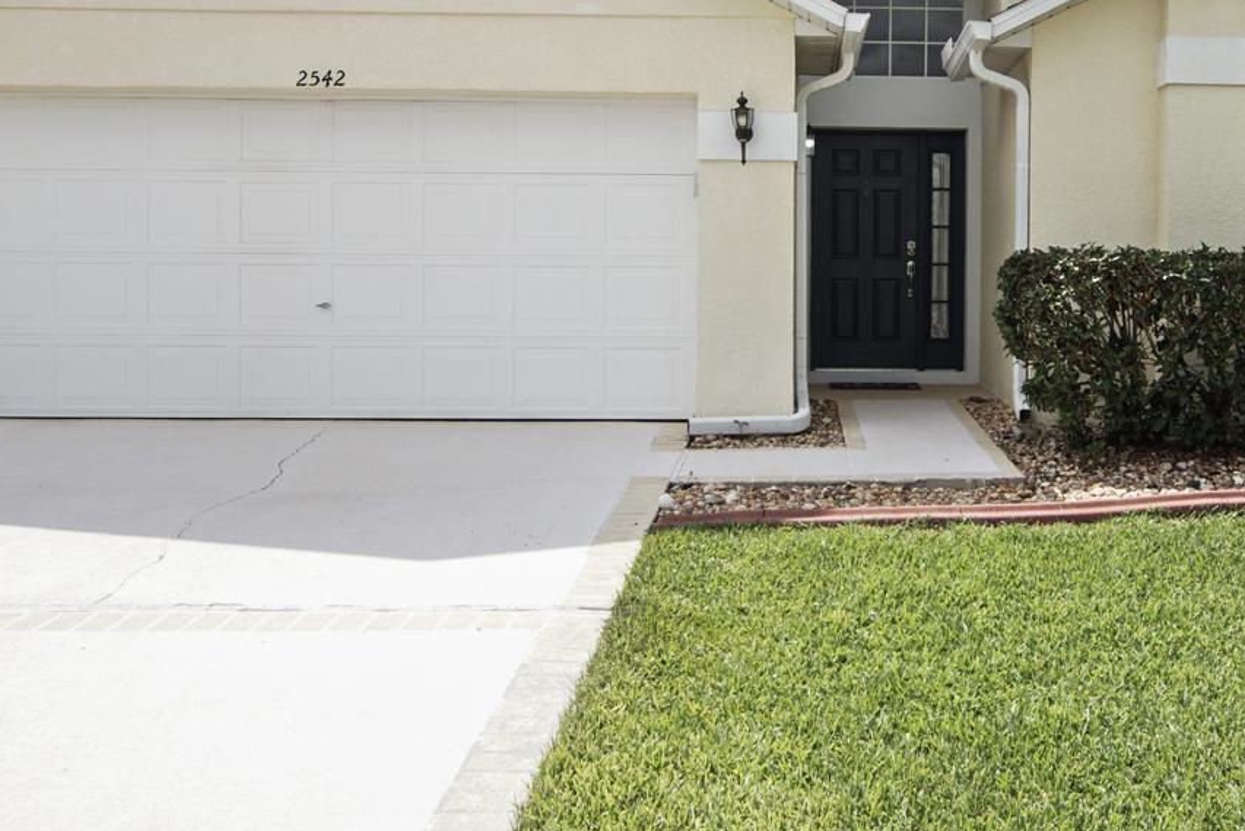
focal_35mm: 31
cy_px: 286
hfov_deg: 58.3
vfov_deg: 41.9
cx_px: 880
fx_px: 1070
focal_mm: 11
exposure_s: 1/320
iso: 250
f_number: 8
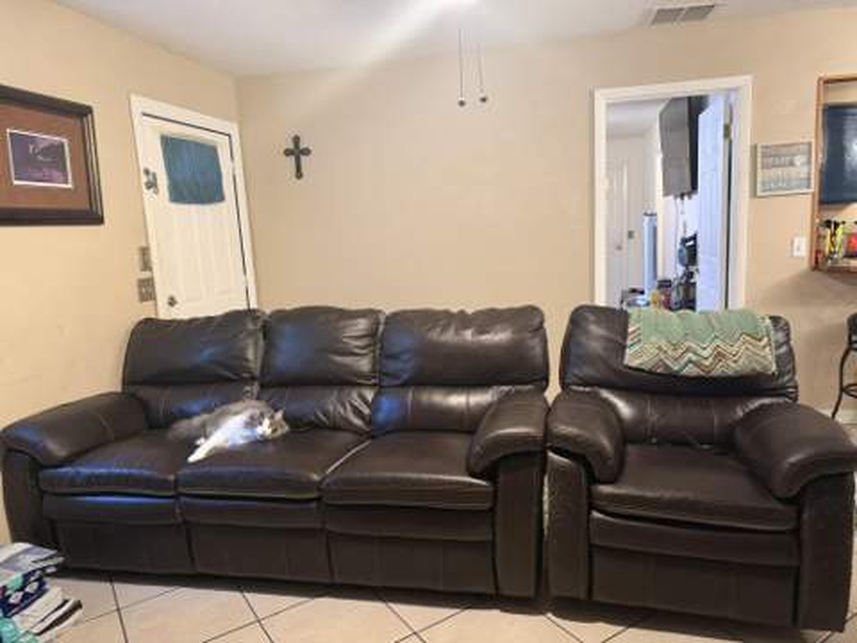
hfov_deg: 71.6
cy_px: 322
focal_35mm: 24
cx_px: 428
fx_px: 594
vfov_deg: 56.8
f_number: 1.78
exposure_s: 1/40
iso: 640
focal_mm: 6.76
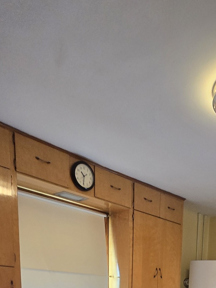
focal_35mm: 34
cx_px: 195
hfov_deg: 38.8
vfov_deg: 39.1
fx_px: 283
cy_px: 347
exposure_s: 1/60
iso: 200
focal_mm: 2.2
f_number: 2.2
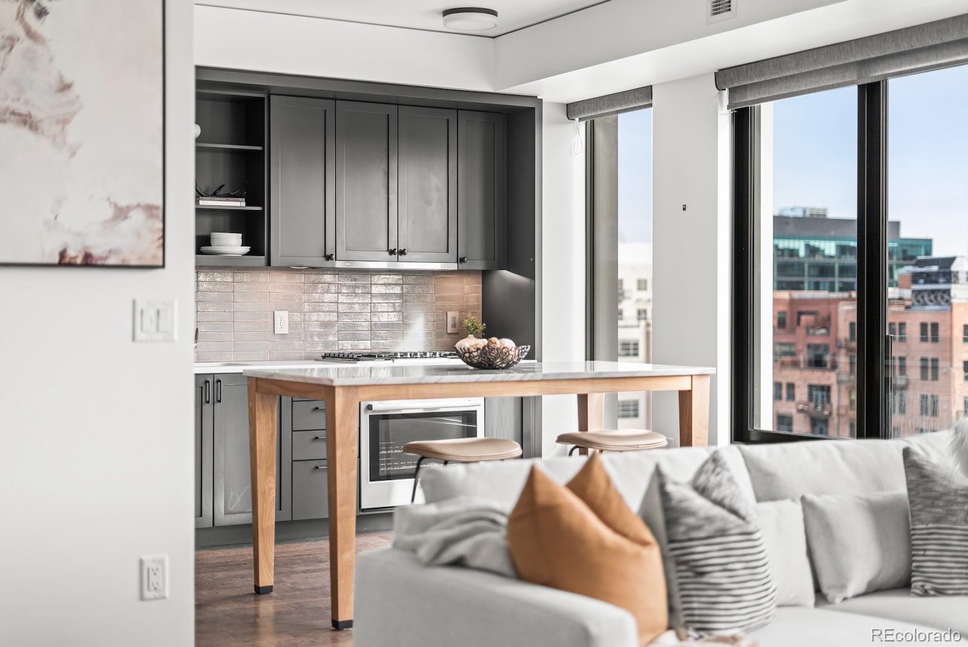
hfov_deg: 39.6
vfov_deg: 27.0
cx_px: 484
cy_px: 324
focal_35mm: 50
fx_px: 1345
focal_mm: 50
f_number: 1.8
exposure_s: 1/200
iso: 125
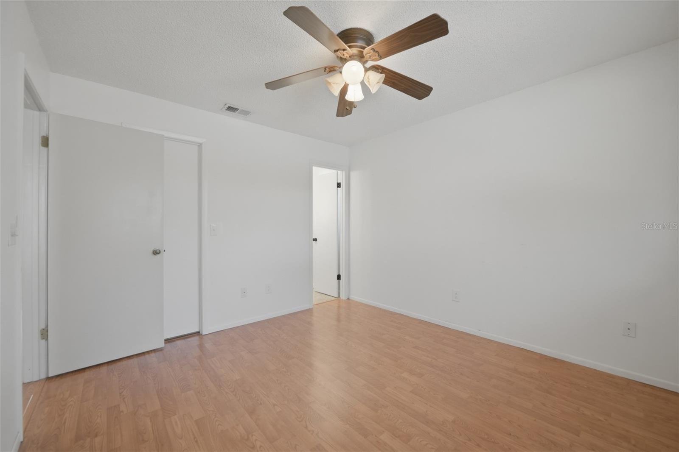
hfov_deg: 104.3
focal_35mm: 14
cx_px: 340
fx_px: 264
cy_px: 226
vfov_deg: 81.2
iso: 200
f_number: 8
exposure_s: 1/5
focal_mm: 14
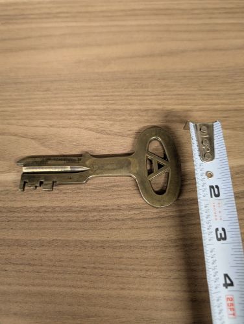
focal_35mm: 24
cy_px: 162
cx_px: 122
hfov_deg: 56.9
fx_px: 225
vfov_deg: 71.5
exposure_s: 1/40
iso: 681
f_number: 1.68
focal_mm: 6.9
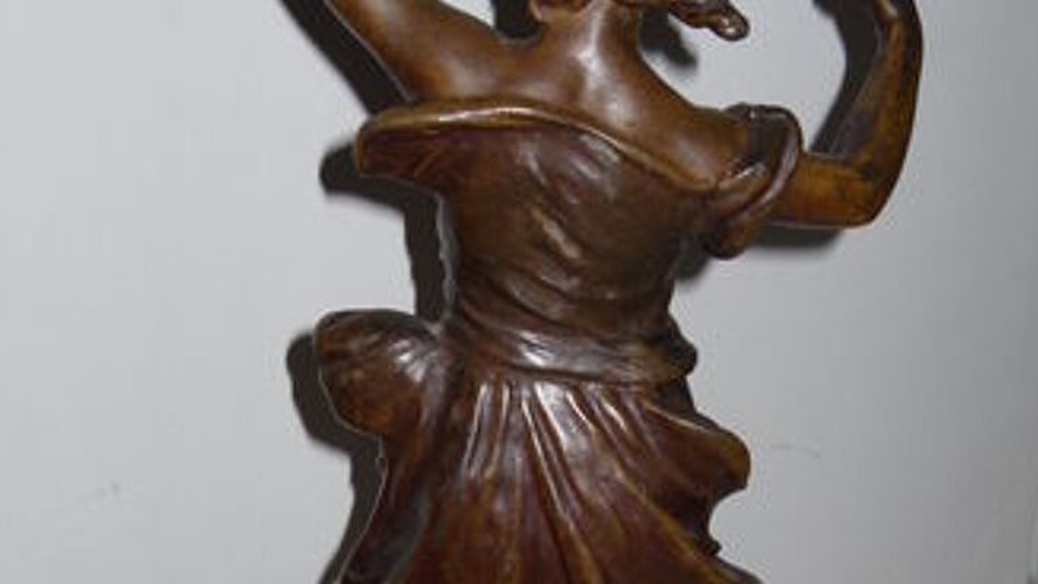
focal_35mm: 70
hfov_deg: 30.2
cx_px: 493
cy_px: 496
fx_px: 1926
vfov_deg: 17.0
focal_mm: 6.3
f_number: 3.5
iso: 80
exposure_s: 1/45
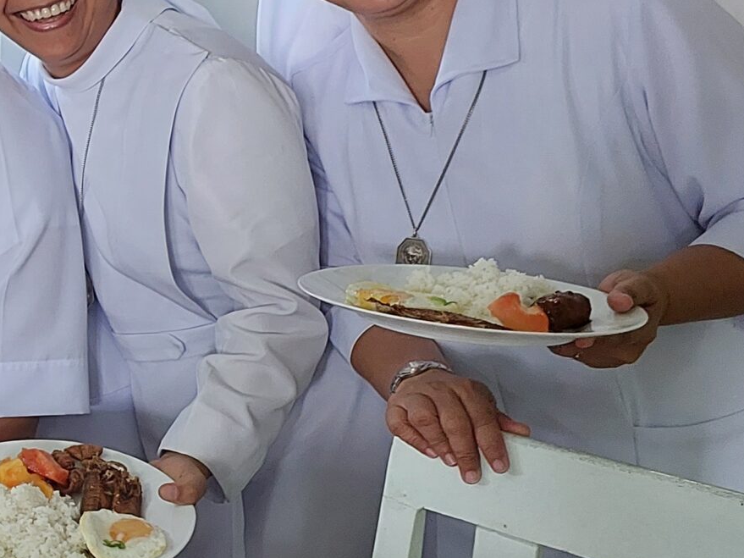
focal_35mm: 67
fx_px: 1440
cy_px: 174
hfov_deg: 24.0
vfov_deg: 21.8
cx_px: -313
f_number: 1.8
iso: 320
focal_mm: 5.06
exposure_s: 1/60
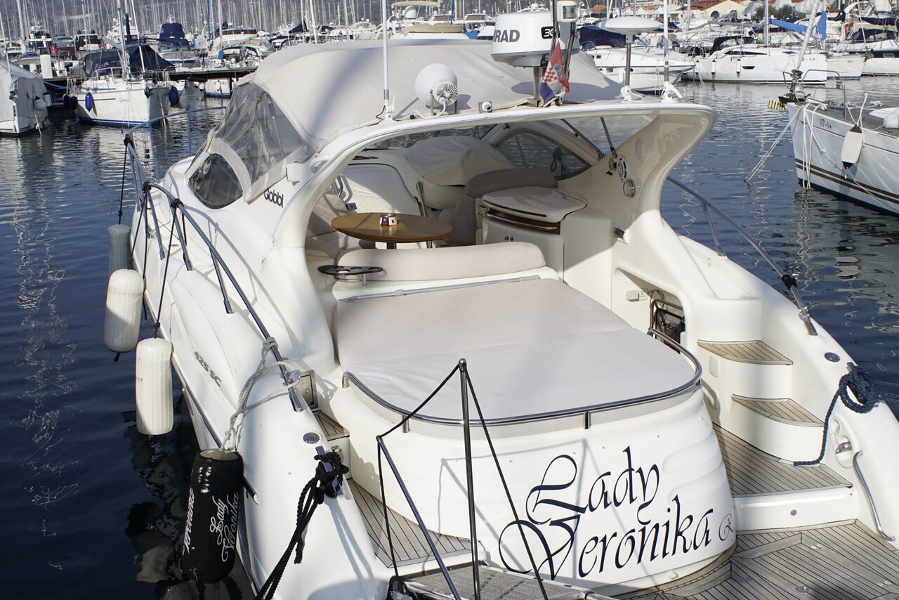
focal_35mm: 42
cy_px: 300
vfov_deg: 31.9
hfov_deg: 46.4
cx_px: 450
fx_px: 1049
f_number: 7.1
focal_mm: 28
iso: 100
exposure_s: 1/500
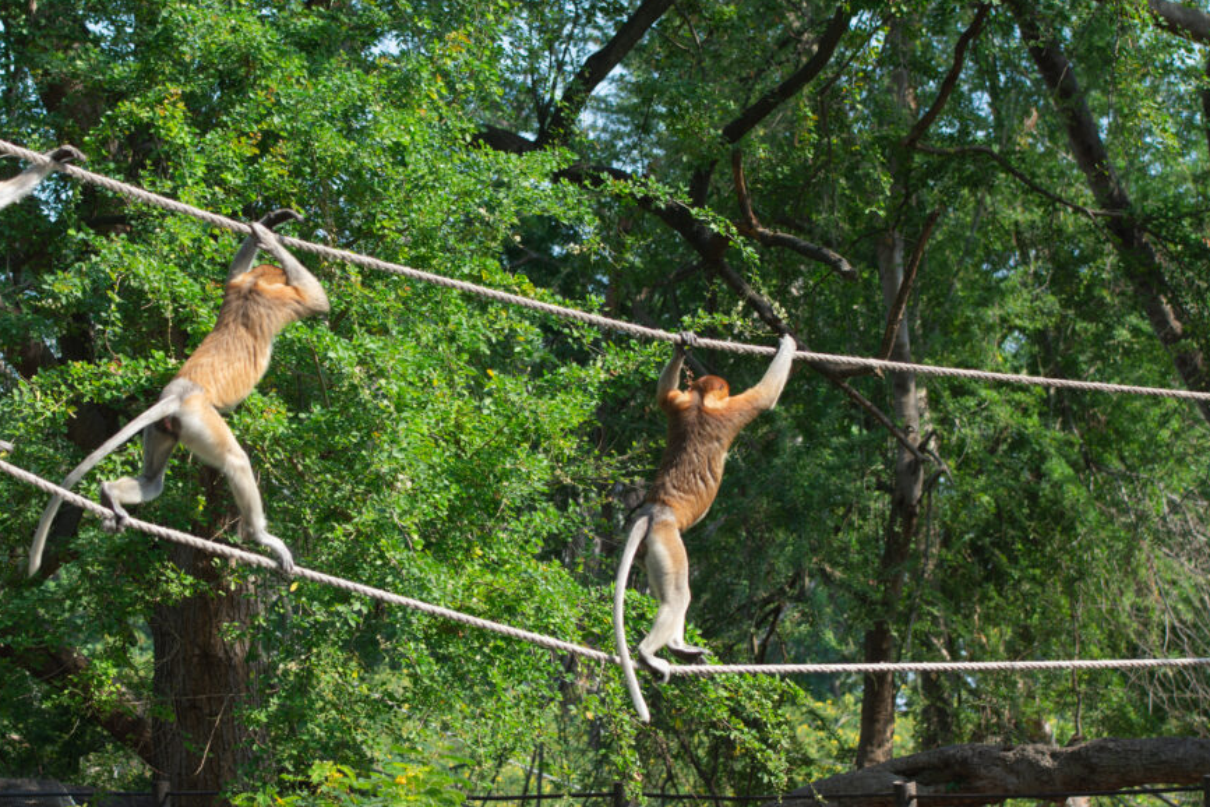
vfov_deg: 11.1
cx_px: 505
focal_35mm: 124
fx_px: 4167
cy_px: 447
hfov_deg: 16.5
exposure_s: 1/320
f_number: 4
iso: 100
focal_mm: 70
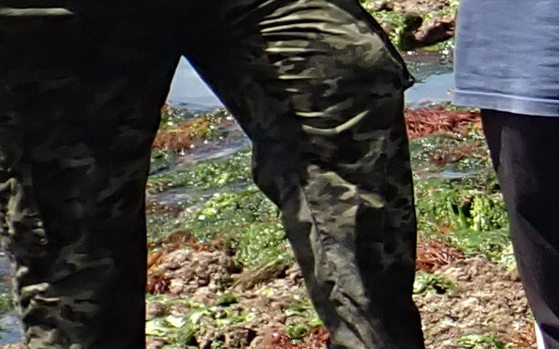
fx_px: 3215
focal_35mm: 211
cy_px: 152
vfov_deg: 6.2
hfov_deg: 9.4
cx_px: 1055
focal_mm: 5.4
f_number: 3.2
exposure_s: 1/800
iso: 100
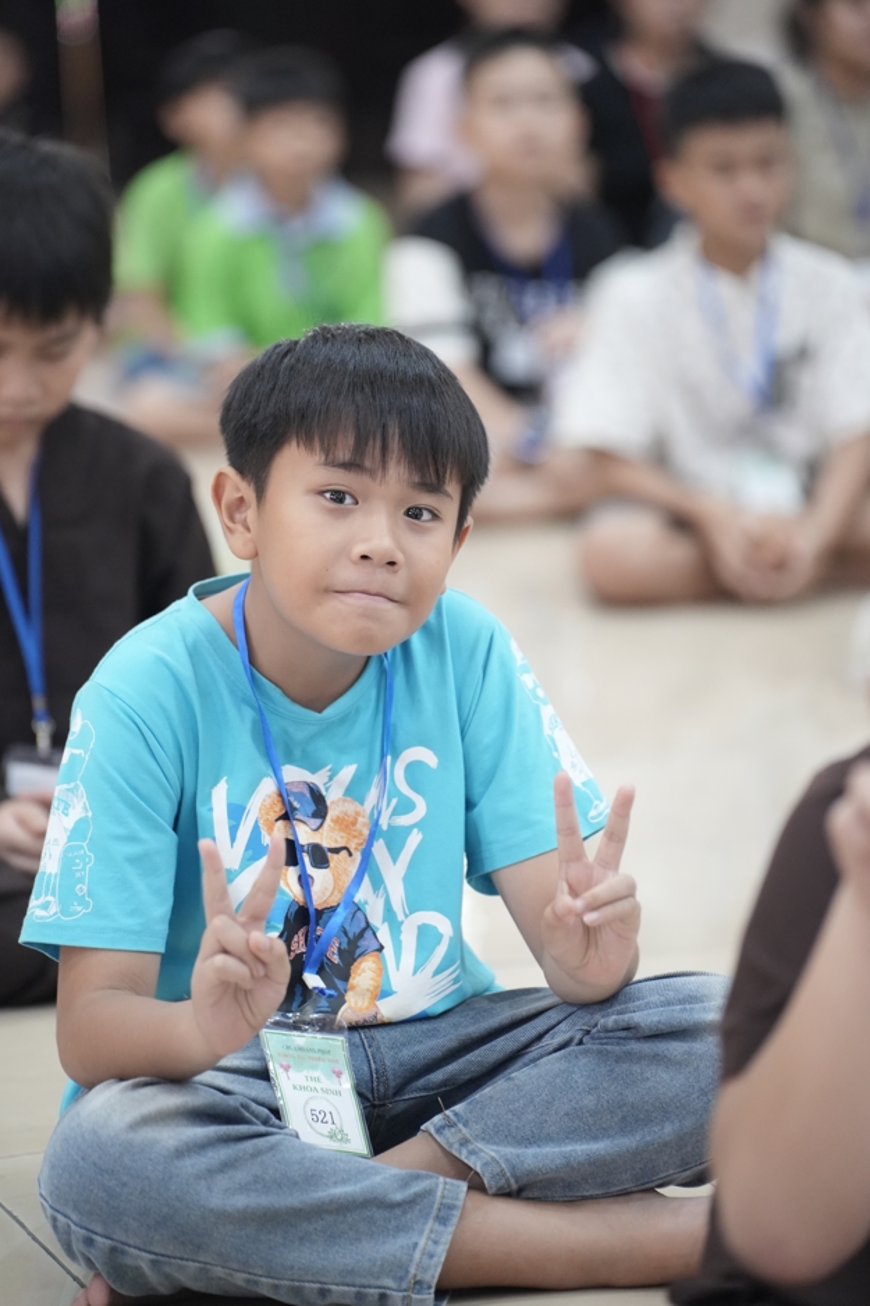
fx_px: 5657
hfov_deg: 8.8
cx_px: 425
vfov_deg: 13.2
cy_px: 641
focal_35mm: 156
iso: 4000
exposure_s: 1/160
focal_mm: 150
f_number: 2.8
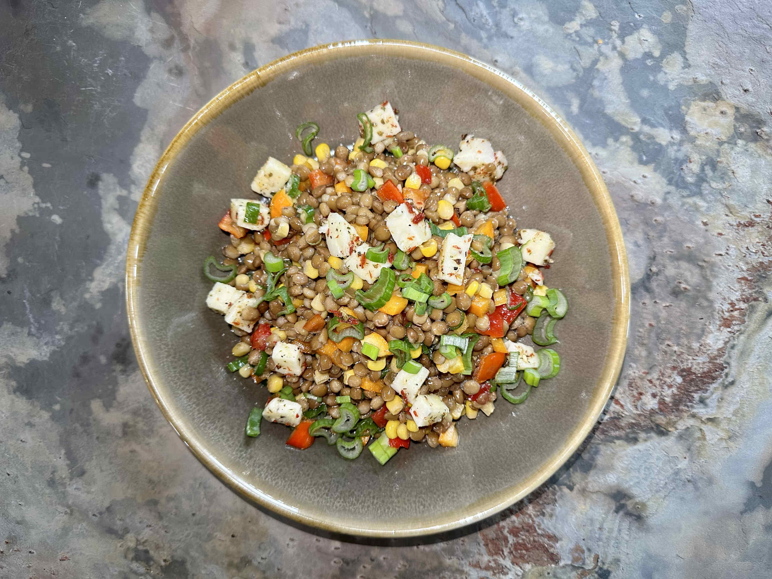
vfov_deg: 56.8
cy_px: 290
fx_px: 535
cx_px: 386
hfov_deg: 71.6
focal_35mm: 24
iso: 200
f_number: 1.78
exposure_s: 1/50
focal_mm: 6.86
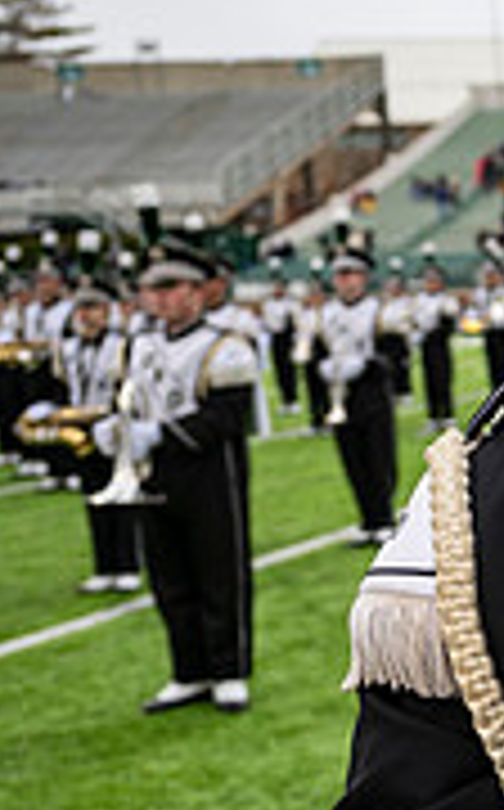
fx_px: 1742
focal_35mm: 79
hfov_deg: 14.1
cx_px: 968
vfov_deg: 26.2
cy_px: 412
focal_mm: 24
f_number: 2.8
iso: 100
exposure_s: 1/500
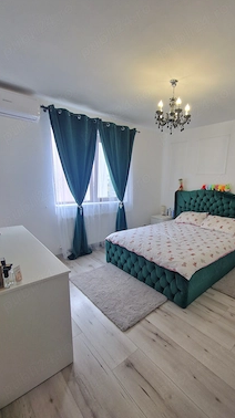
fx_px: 167
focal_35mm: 15
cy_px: 218
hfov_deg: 68.7
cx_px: 154
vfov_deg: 103.0
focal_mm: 2.2
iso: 100
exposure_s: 1/100
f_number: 2.2
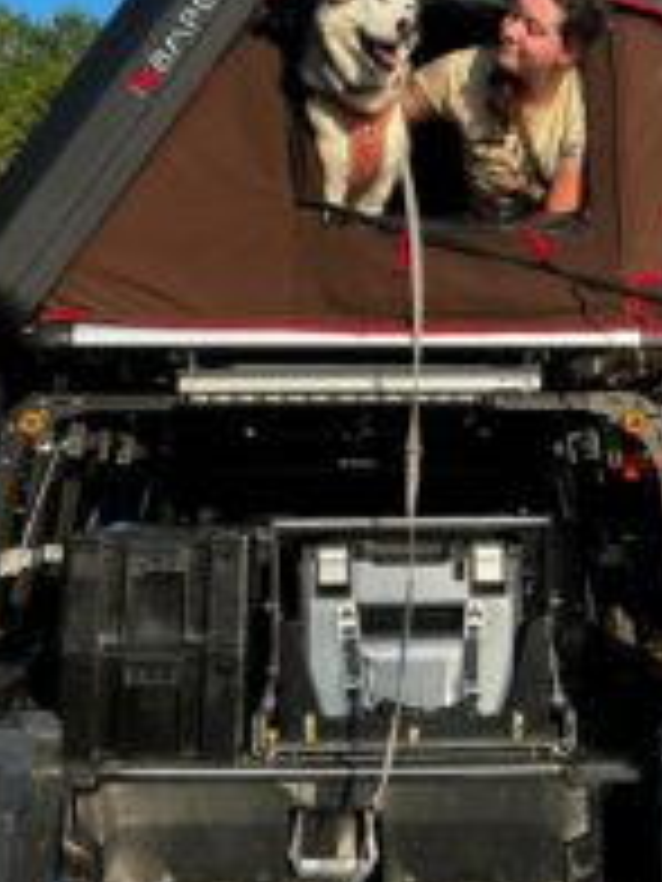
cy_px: 302
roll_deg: +2.2
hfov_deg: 27.4
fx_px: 1351
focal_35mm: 53
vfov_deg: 35.8
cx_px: 419
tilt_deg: +8.9
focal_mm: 5.7
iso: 50
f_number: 1.5
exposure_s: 1/1669
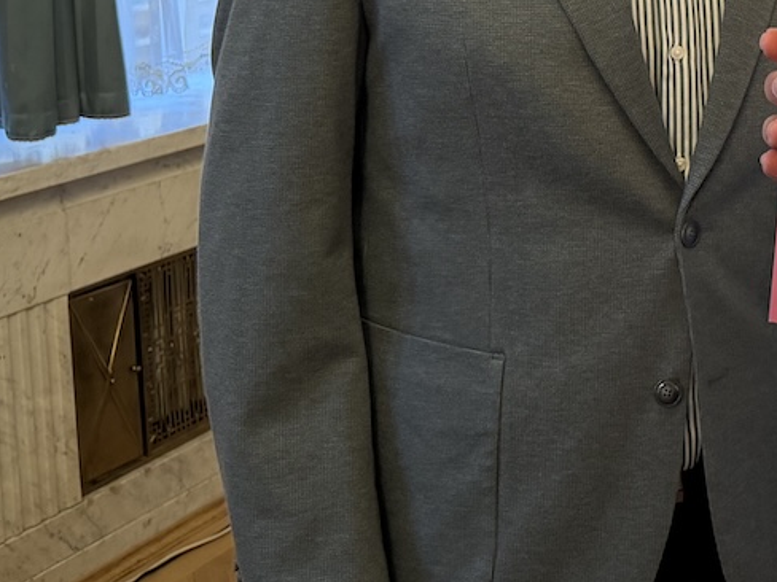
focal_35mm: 63
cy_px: -52
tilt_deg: -5.1
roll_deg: +1.3
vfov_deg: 22.1
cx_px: 874
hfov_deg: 27.8
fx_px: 1414
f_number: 1.78
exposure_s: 1/100
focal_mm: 6.76
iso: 250
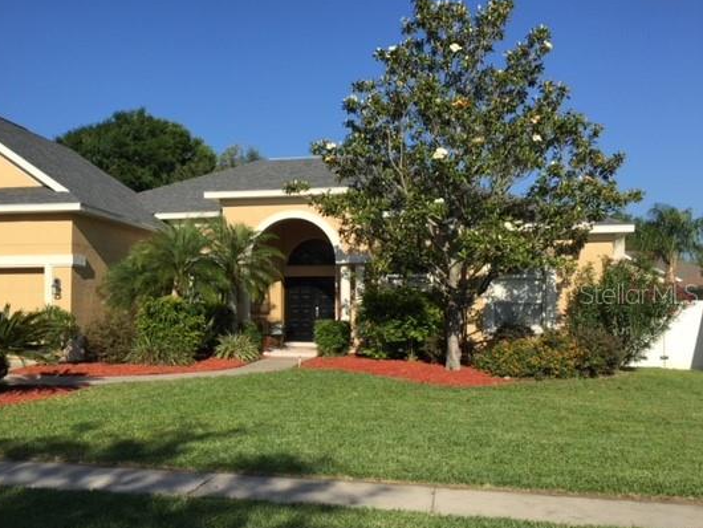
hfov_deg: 52.2
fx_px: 711
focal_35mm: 35
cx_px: 280
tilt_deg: +1.5
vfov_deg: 40.7
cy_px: 293
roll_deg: -2.4
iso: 32
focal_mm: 4.15
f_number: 2.2
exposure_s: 1/2326
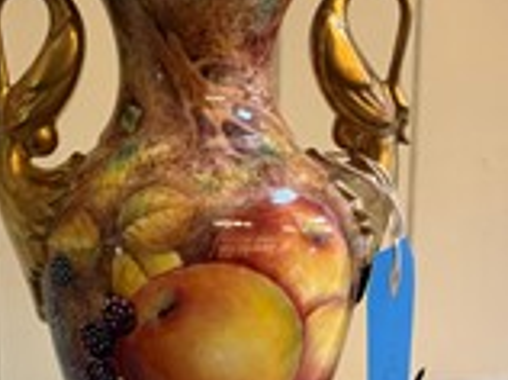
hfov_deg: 28.9
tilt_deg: -11.8
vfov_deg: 22.1
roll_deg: +0.5
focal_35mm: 66
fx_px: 967
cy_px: 261
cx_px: 116
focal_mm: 5.96
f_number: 1.6
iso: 200
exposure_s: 1/50
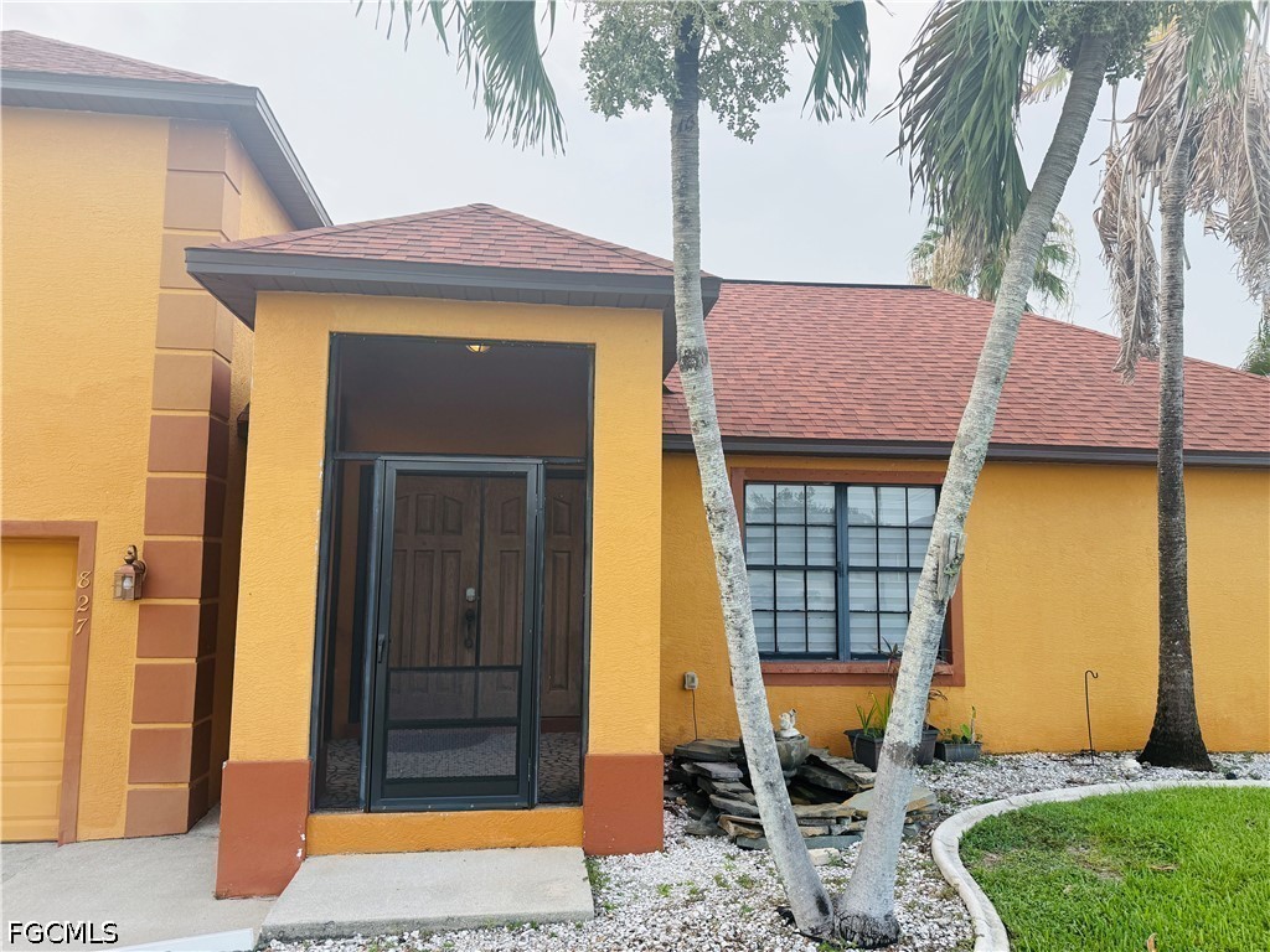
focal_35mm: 24
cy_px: 476
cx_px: 635
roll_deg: -0.6
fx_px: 881
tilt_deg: +5.9
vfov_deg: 56.8
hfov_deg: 71.6
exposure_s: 1/979
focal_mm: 6.76
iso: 100
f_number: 1.78
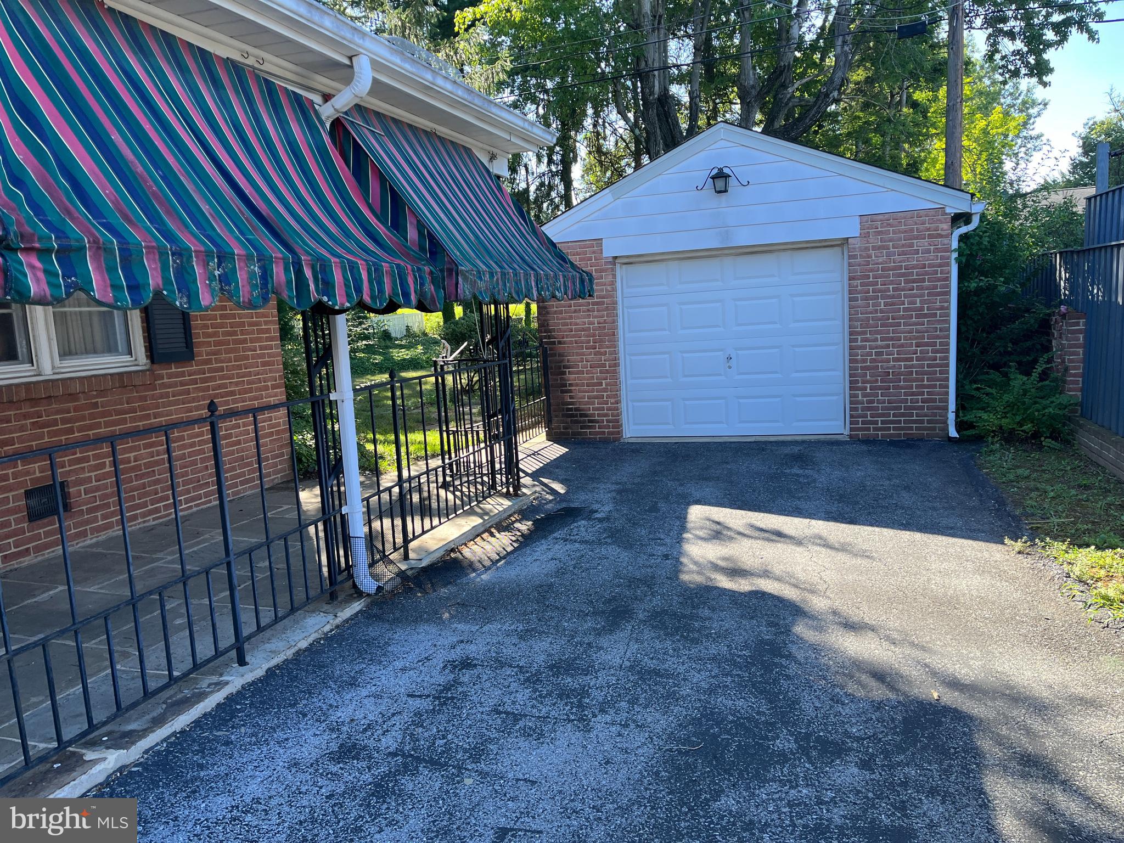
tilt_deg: -9.1
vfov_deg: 53.1
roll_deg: +3.7
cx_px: 562
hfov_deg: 67.3
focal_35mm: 26
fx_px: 844
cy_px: 422
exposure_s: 1/358
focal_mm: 5.1
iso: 50
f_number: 1.6
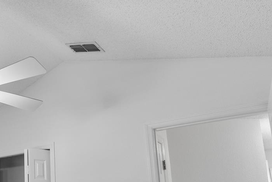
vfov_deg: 32.7
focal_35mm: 39
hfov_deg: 42.6
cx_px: -1
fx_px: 295
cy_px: 161
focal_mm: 17
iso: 3200
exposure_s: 1/13
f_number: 7.1
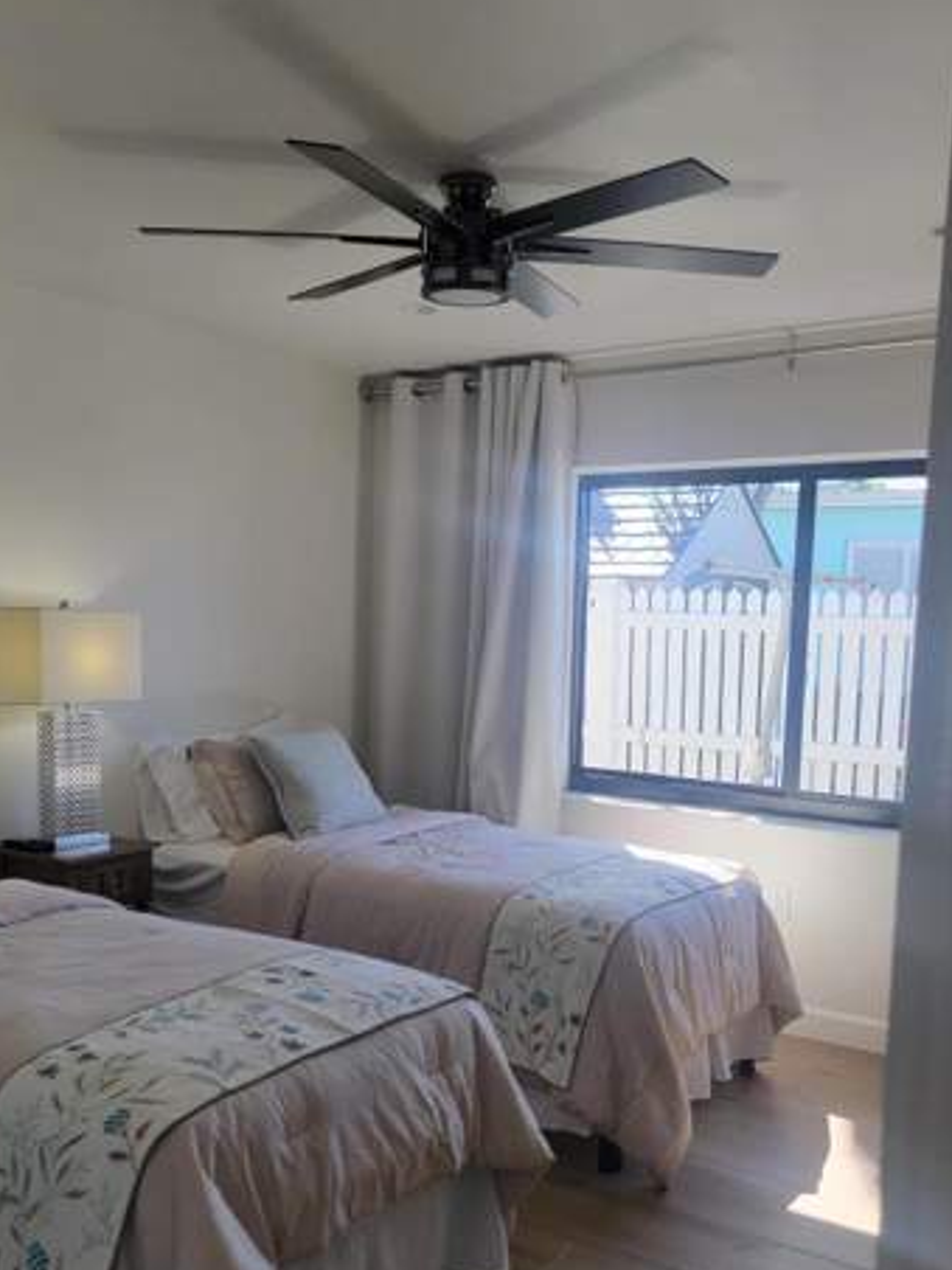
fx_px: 1247
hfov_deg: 41.8
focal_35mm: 34
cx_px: 463
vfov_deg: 53.8
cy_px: 719
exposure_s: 1/120
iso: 32
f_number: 1.8
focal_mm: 6.7
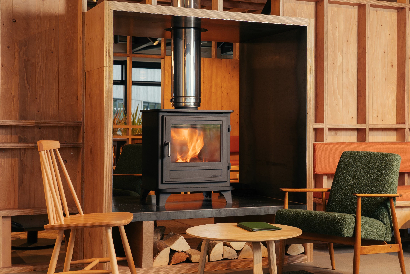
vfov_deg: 23.4
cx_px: 252
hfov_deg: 34.3
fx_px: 661
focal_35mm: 58
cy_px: 157
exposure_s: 1/6
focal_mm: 41
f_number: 8
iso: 250
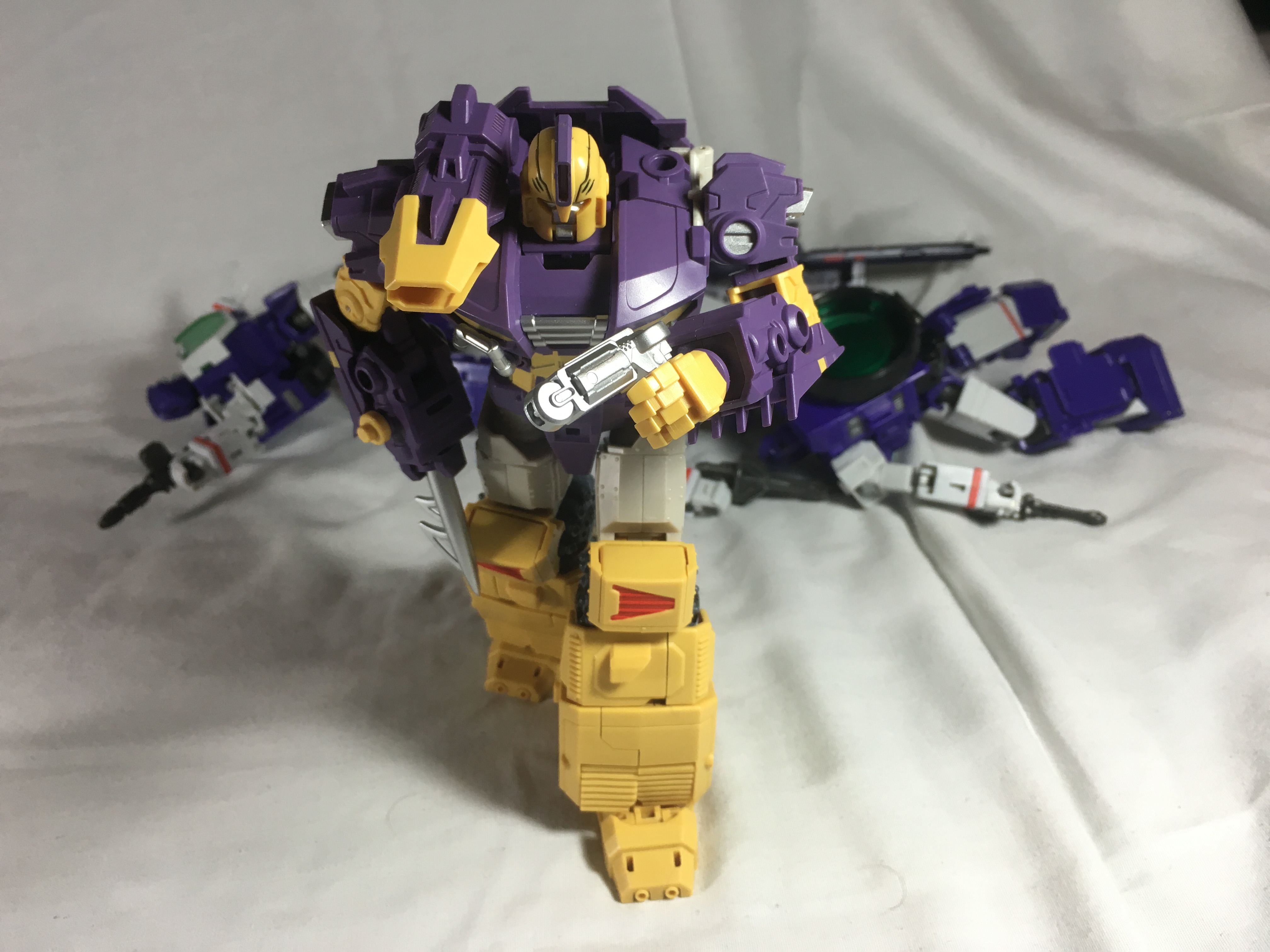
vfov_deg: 48.2
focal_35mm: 29
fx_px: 1064
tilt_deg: -31.5
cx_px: 635
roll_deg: +5.3
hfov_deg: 61.7
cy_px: 476
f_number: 2.2
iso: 25
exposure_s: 1/40
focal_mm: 4.15
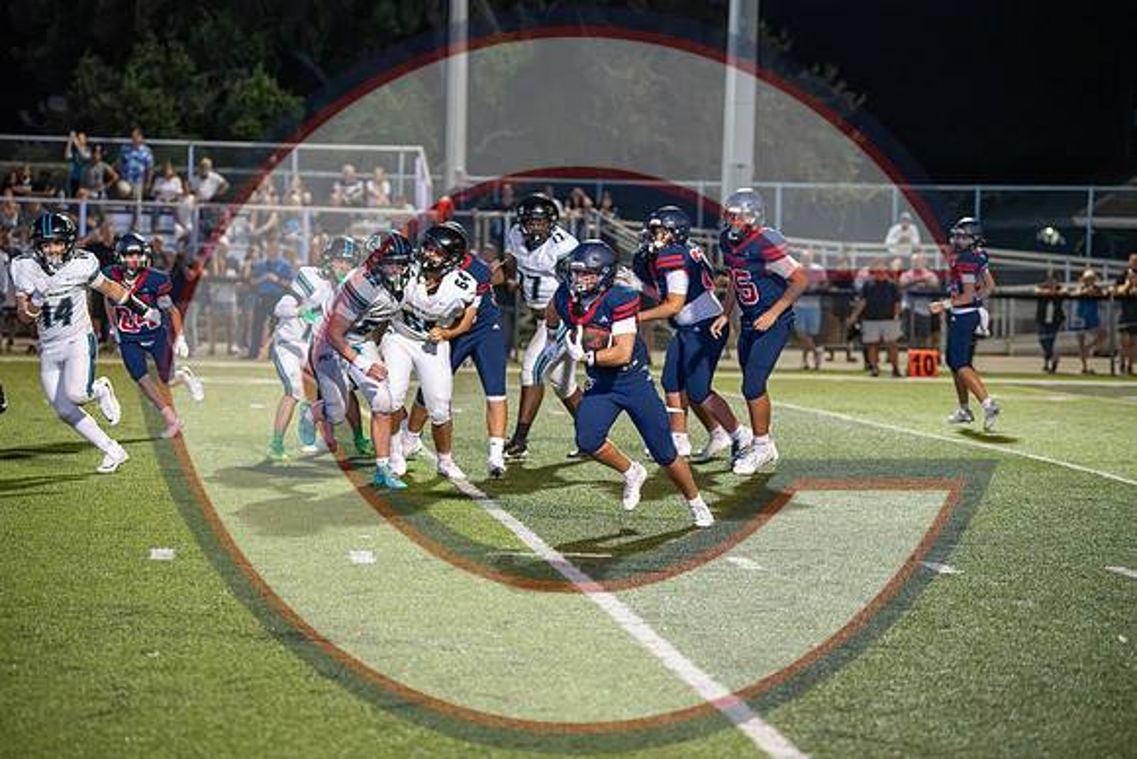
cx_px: 557
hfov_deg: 16.7
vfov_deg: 11.2
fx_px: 3865
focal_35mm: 122
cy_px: 387
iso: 9000
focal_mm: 120
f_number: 2.8
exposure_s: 1/1000
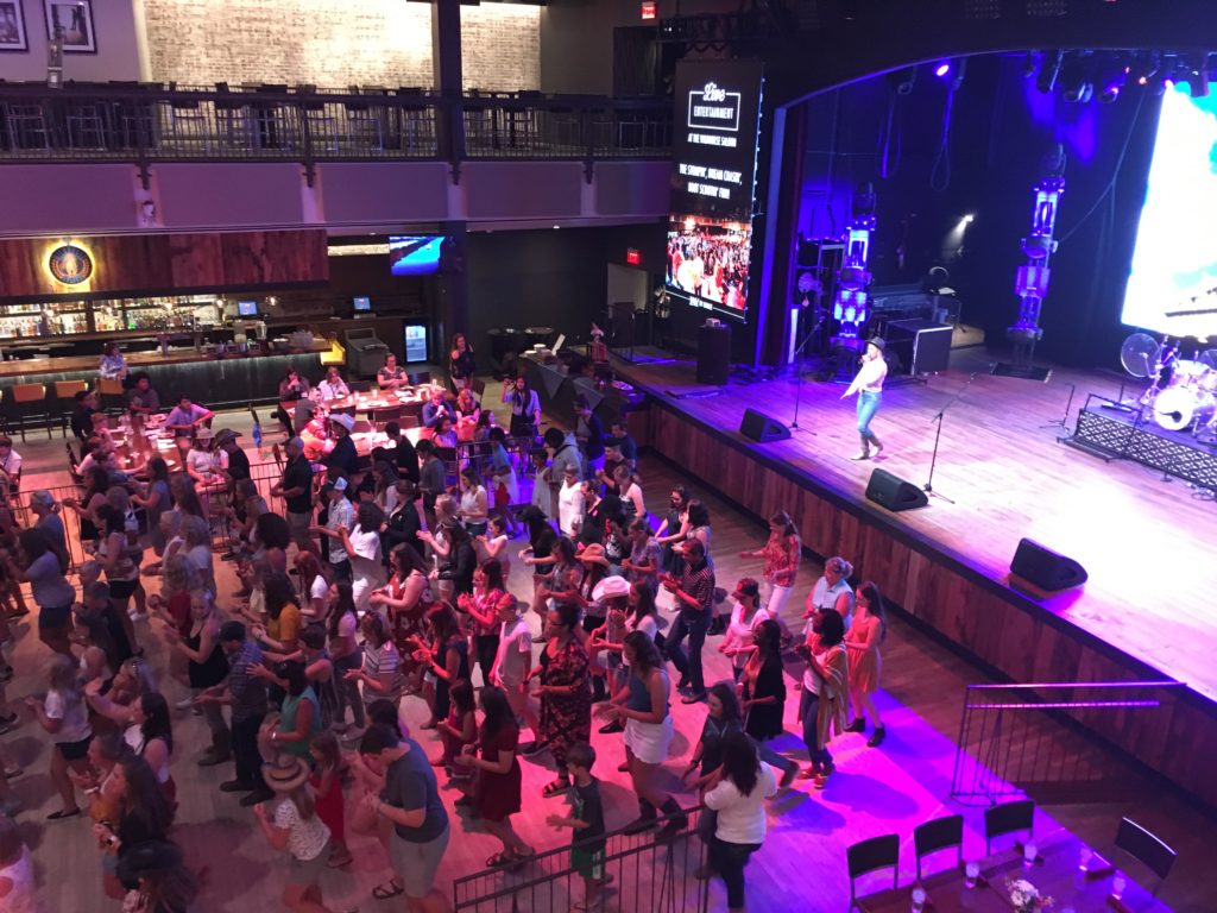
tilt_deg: -18.3
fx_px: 1020
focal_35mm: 29
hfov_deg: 61.7
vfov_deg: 48.2
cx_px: 608
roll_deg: -2.3
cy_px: 456
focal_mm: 4.15
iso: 200
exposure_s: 1/24
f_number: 2.2
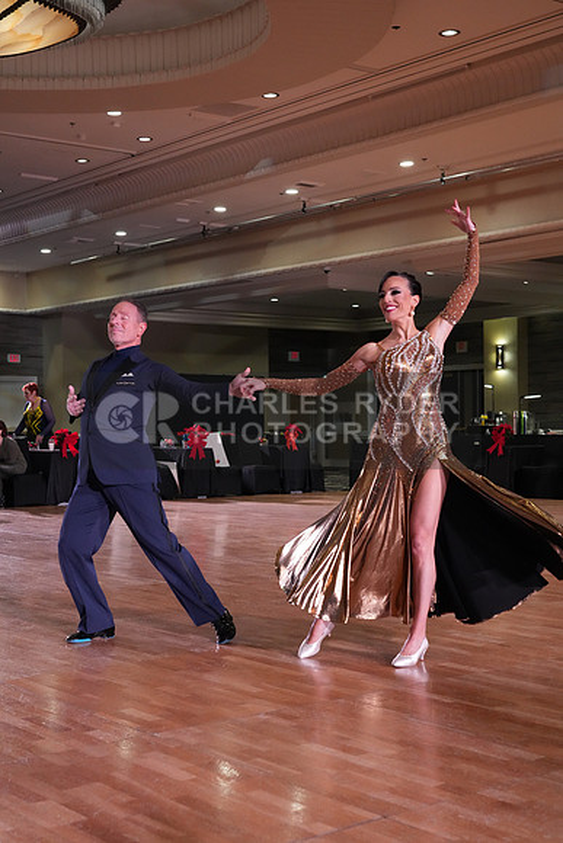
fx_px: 1149
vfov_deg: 40.3
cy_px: 422
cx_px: 282
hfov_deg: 27.5
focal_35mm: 49
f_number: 5.6
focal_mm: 49
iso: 5000
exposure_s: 1/320
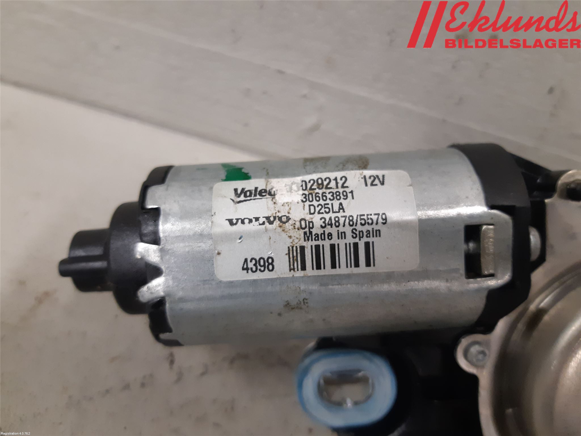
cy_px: 218
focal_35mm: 26
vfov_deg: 53.1
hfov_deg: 67.3
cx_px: 290
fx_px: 436
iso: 200
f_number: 1.7
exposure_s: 1/50
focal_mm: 3.93
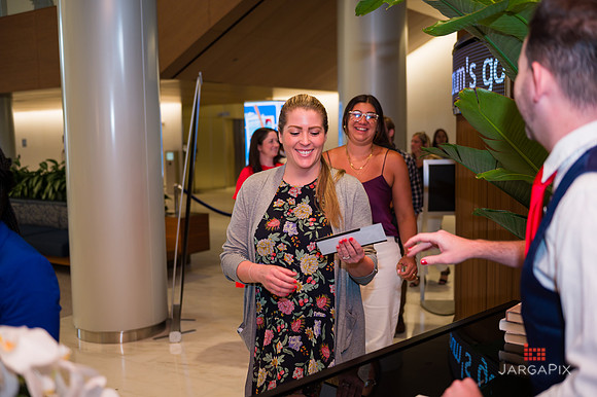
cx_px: 298
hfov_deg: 50.7
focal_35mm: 38
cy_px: 198
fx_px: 630
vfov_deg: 35.0
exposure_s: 1/200
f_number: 3.2
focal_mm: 38
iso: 200
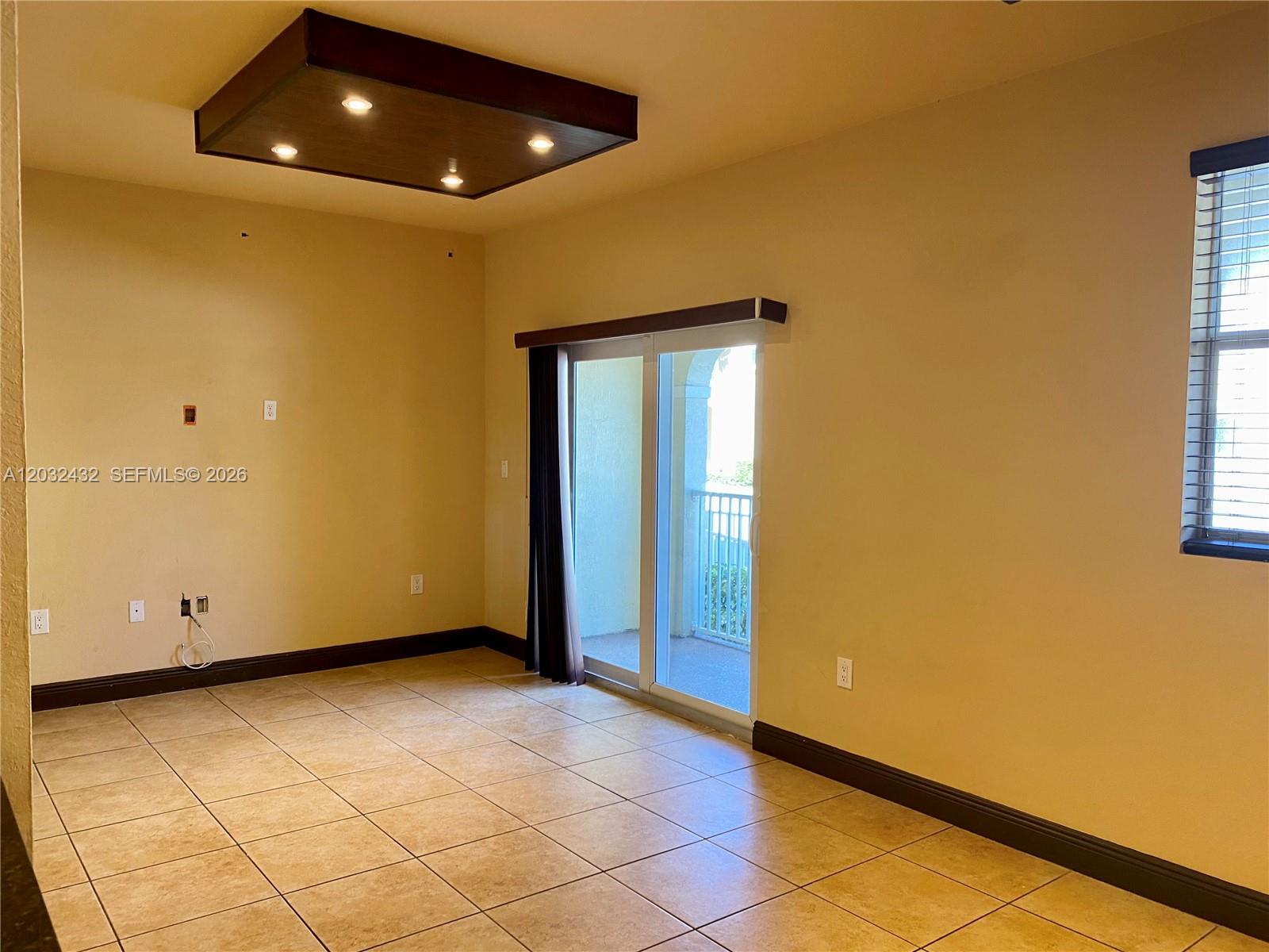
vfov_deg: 53.1
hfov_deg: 67.3
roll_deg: -1.6
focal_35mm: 26
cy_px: 476
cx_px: 634
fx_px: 953
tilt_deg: -4.0
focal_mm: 4.25
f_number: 1.8
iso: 80
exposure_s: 1/60
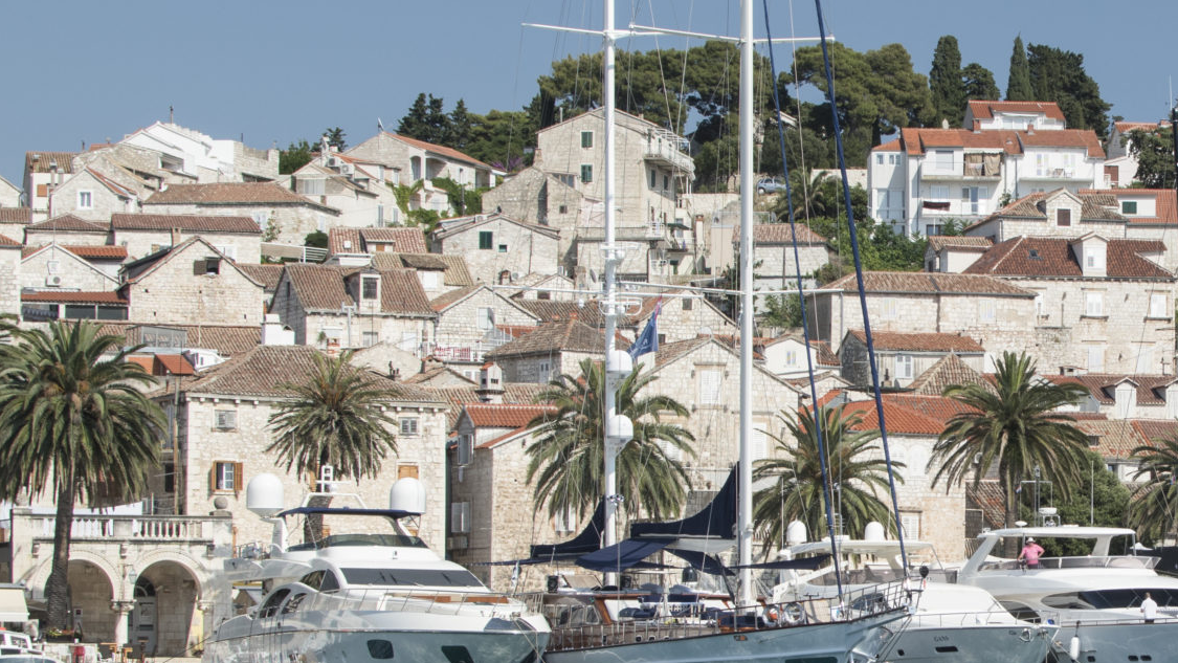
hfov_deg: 16.9
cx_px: 1038
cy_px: 524
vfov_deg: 9.7
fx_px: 3911
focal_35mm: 125
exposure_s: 1/250
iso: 125
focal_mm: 35
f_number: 7.1
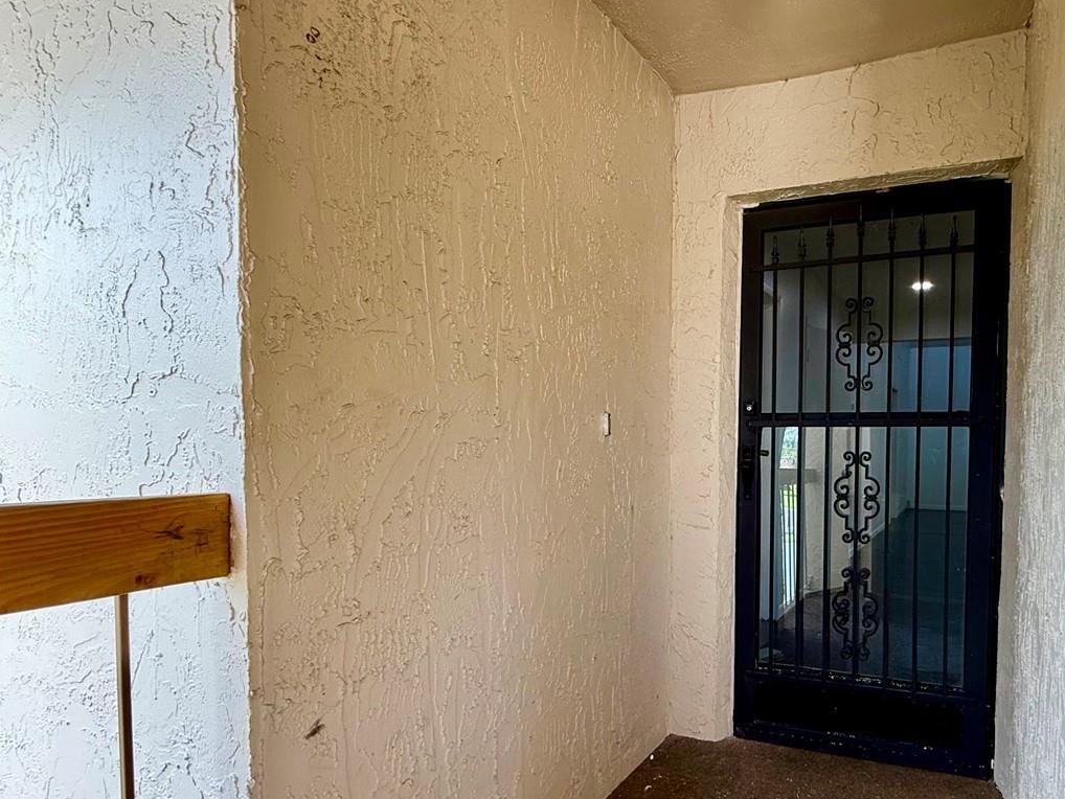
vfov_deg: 60.7
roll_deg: -0.5
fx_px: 677
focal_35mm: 22
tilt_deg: -2.2
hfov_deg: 73.8
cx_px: 720
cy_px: 472
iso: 100
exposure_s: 1/120
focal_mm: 2.22
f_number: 2.2
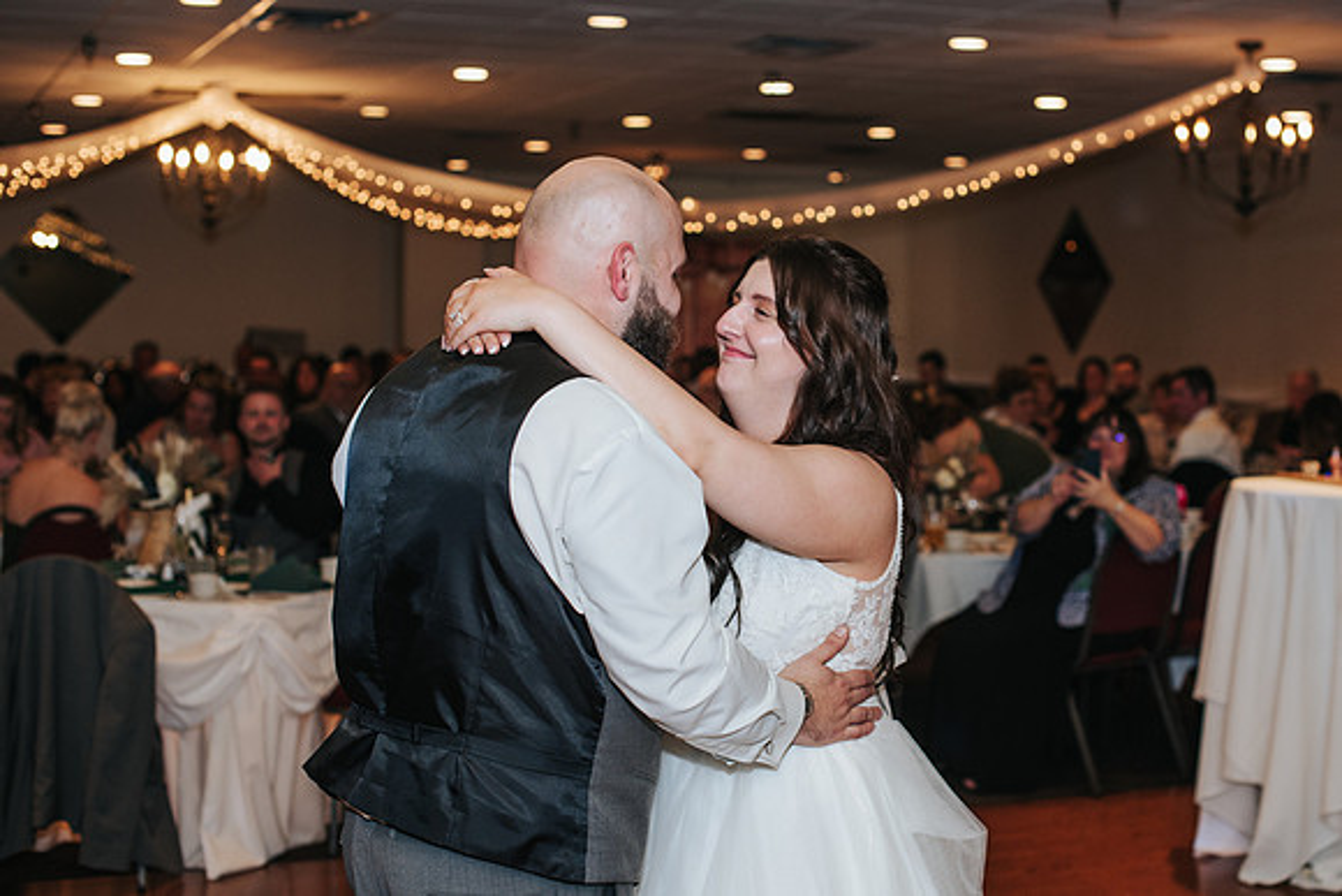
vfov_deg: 23.0
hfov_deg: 33.9
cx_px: 790
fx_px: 2196
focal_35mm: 59
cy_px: 368
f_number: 3.2
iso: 800
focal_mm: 50
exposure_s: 1/200
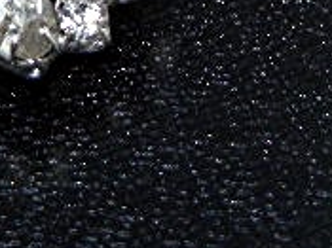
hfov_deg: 9.2
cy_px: -187
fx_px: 2070
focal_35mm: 216
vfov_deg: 6.7
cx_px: 194
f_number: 8
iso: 388
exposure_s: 1/30
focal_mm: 10.6
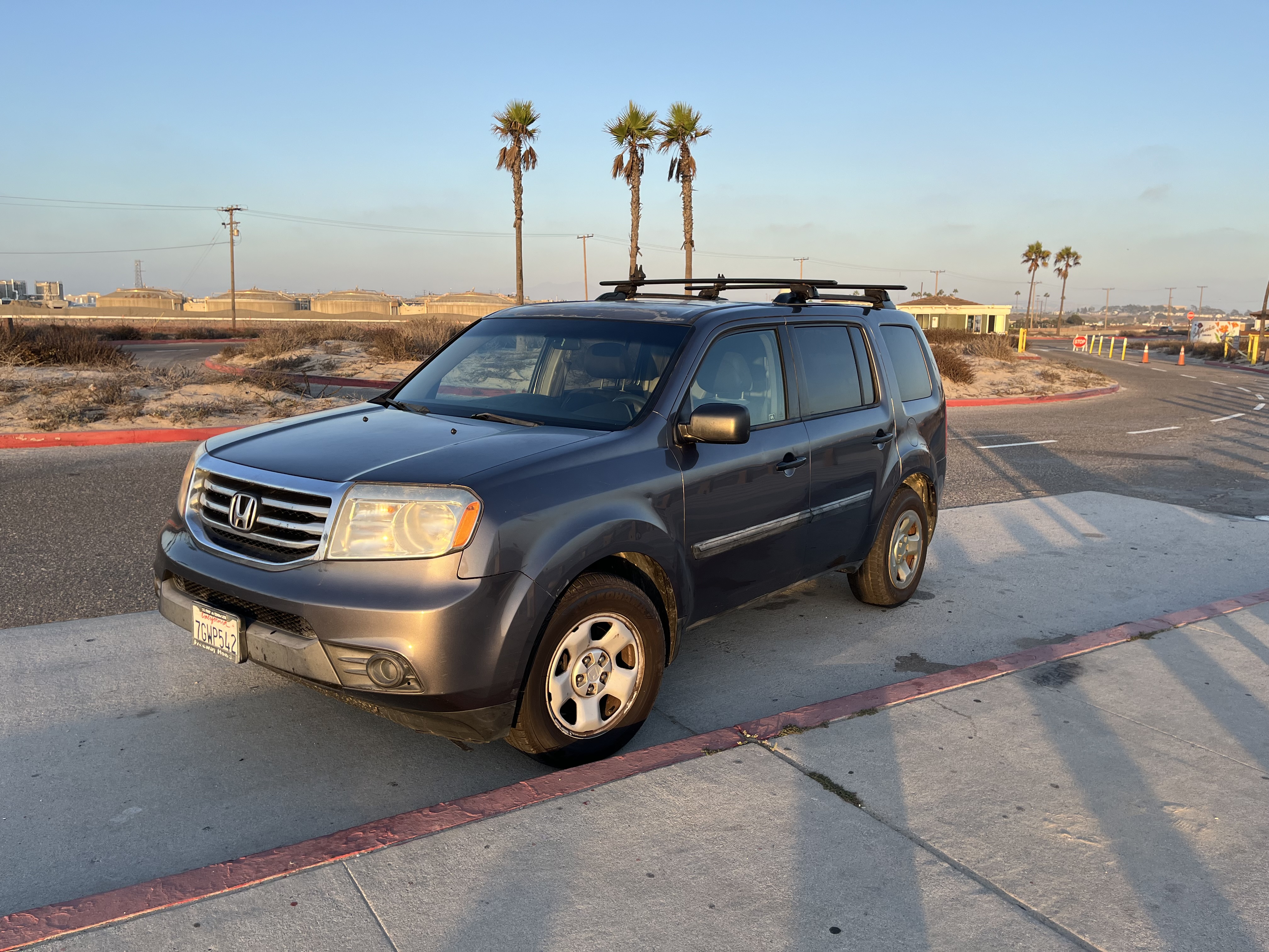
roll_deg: -0.4
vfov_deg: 53.1
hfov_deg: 67.3
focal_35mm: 26
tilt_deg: -9.3
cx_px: 634
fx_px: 953
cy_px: 476
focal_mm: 5.1
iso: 50
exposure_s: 1/821
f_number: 1.6
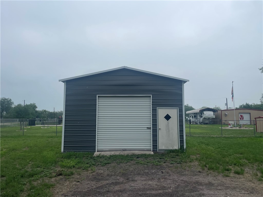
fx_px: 198
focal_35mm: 26
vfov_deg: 53.1
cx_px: 132
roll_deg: -0.3
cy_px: 98
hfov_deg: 67.3
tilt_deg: +7.3
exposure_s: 1/3401
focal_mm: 4.2
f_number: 1.6
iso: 32
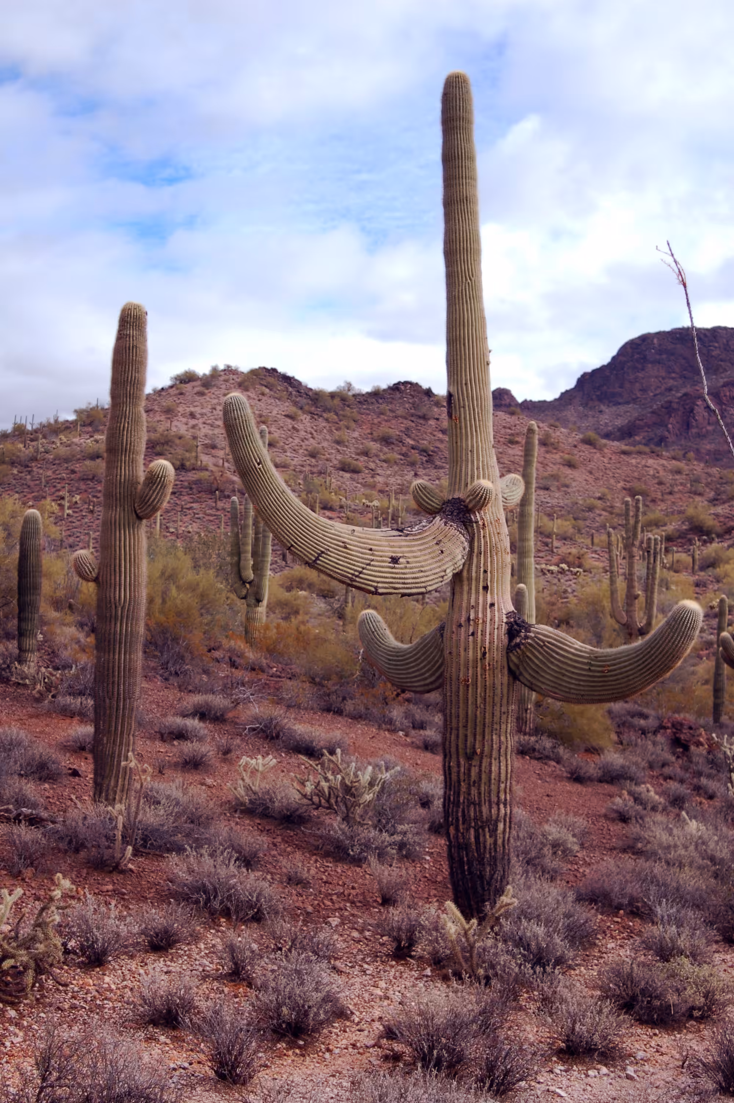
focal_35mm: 42
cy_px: 552
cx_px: 367
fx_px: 1287
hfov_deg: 31.8
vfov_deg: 46.4
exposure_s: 1/1250
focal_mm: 28
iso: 200
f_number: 3.5
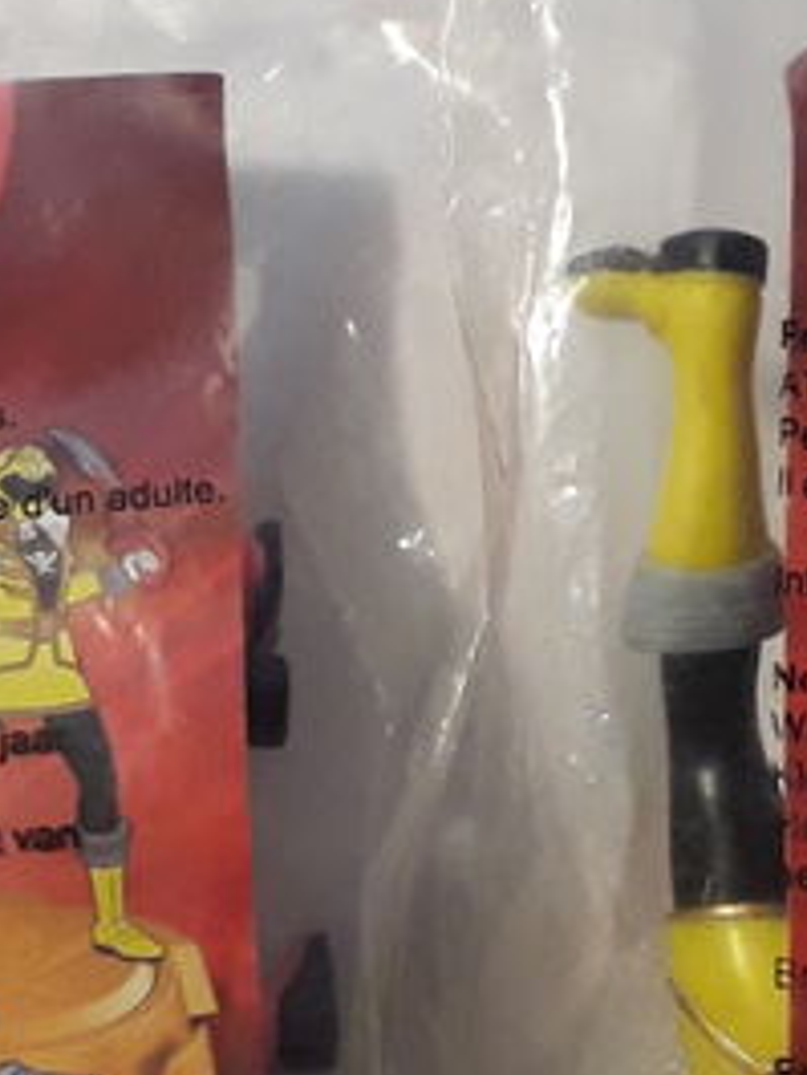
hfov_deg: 14.5
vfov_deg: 19.2
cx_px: 495
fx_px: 3168
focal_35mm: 102
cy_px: 746
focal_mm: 3.6
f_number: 1.9
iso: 250
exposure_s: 1/50
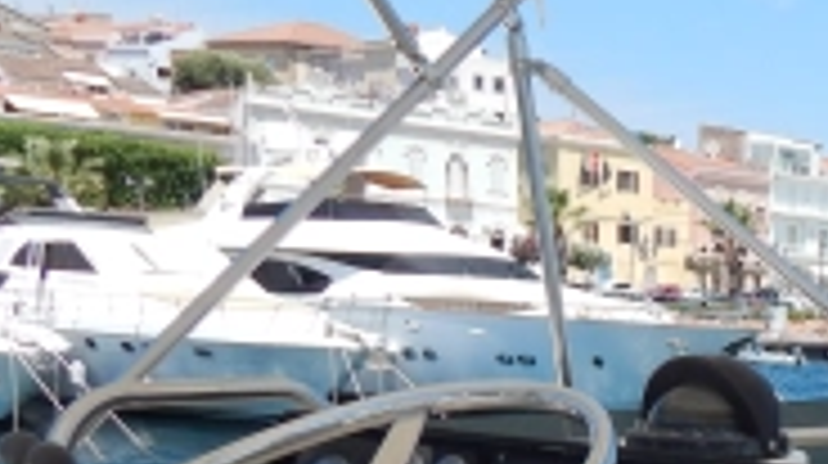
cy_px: 710
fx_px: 1645
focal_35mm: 75
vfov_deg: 14.8
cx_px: 1008
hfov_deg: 25.3
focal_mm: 4
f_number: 6
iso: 125
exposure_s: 1/500
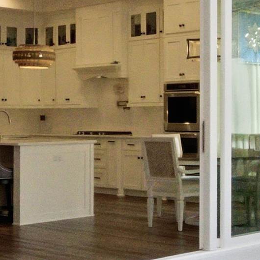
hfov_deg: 20.3
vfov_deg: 20.6
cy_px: 110
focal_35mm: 84
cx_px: 220
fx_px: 714
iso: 12800
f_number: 20
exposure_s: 1/8000
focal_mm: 17
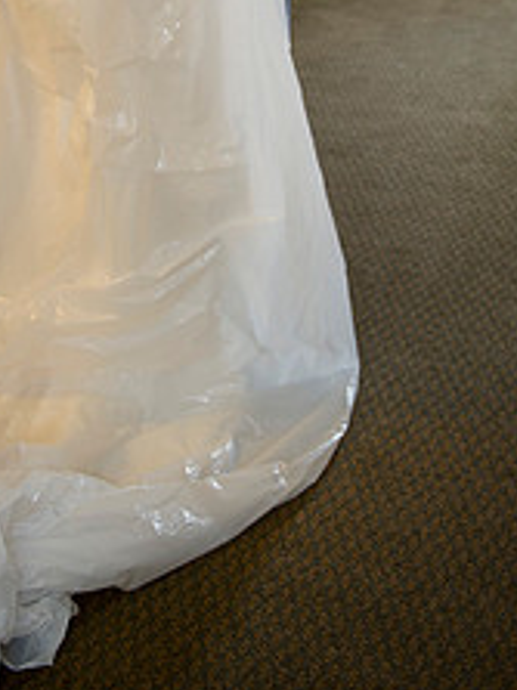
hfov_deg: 23.4
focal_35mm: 62
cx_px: 122
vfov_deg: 29.4
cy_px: 22
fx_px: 1236
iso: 640
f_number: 2.8
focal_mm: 32
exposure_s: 1/160
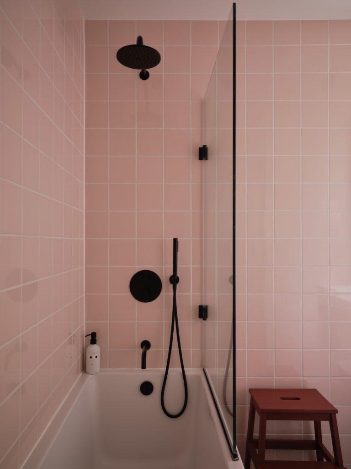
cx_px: 176
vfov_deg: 67.3
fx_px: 352
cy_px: 234
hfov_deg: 53.1
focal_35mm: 26
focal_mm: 32.6
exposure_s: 1.3
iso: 400
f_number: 10
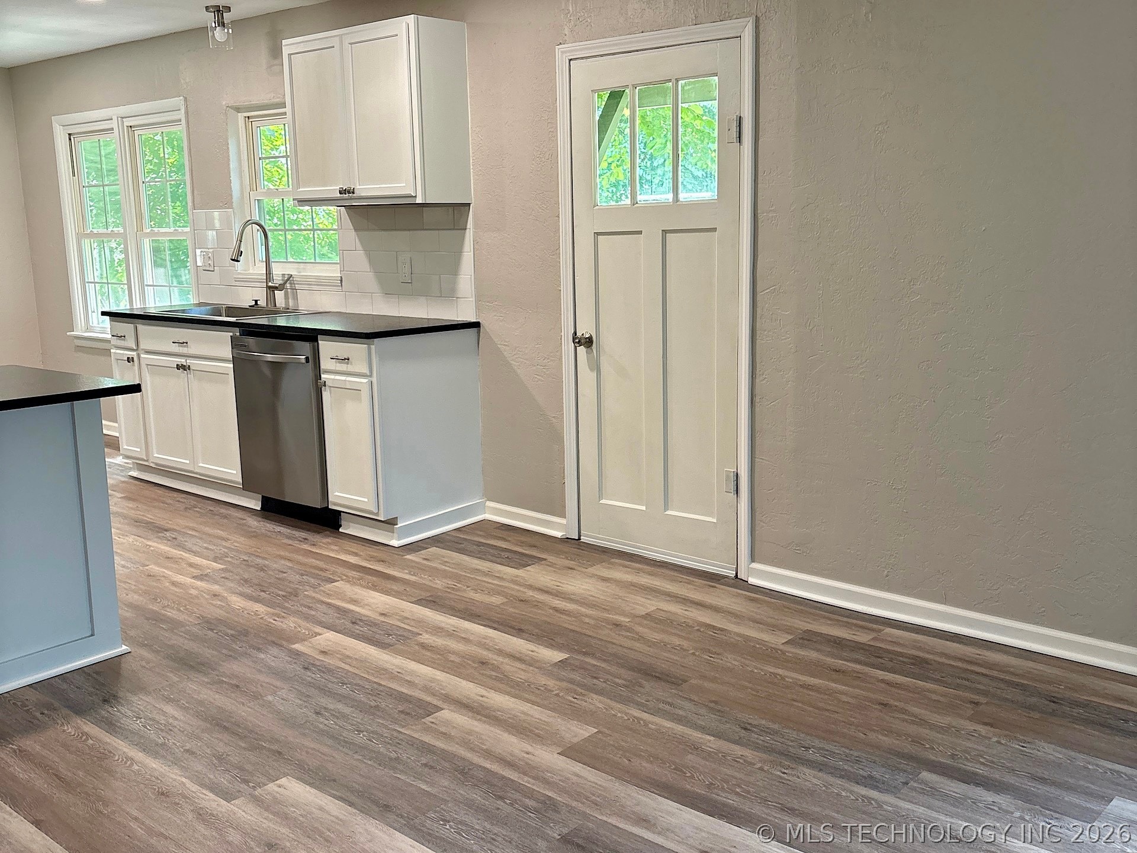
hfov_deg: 67.3
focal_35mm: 26
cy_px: 426
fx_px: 854
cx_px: 568
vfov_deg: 53.1
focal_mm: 5.96
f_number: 1.6
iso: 100
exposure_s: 1/60
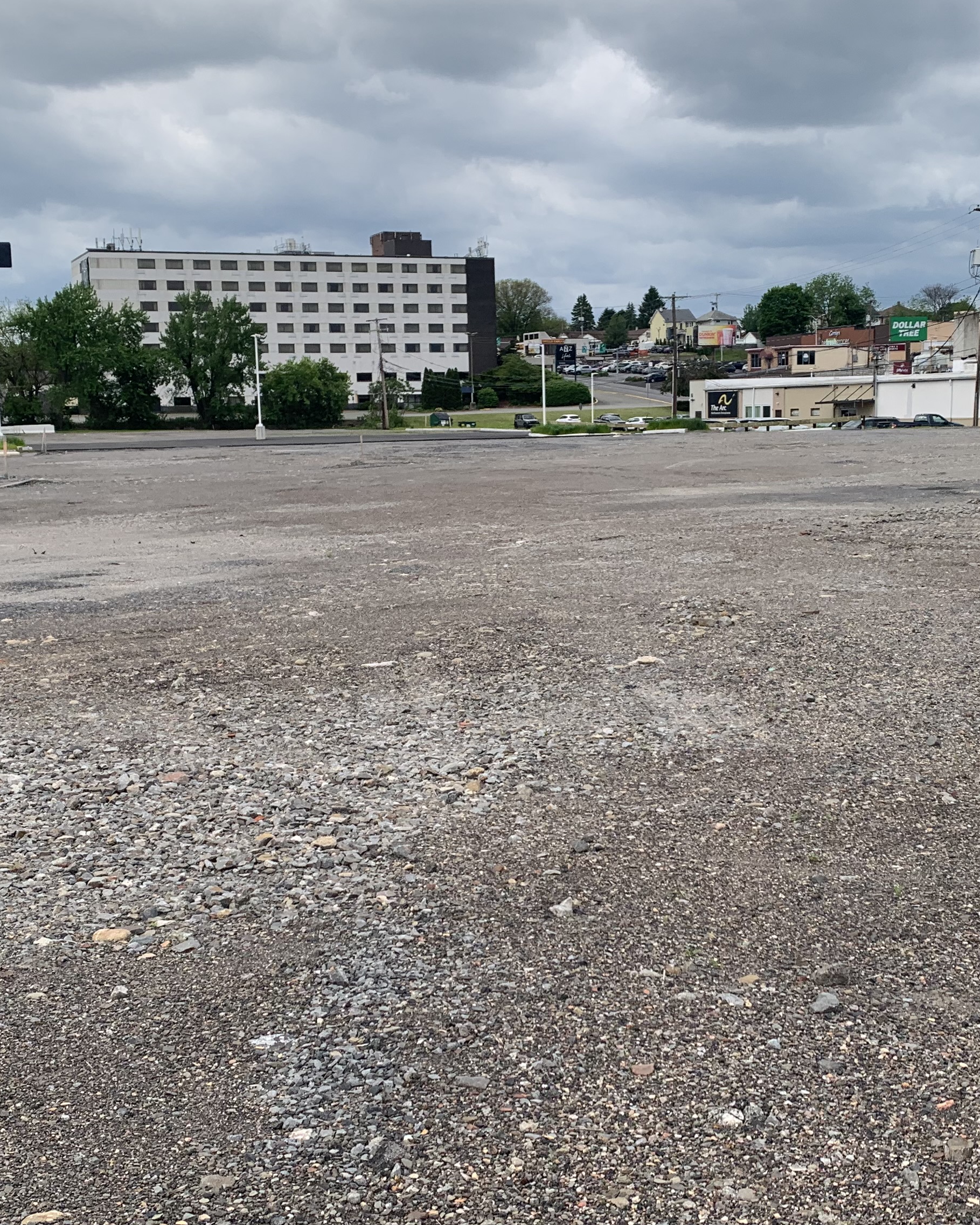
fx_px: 1632
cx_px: 531
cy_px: 655
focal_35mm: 45
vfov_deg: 41.1
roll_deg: +1.6
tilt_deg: -9.3
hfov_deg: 33.4
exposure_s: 1/2114
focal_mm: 4.25
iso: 25
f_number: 1.8
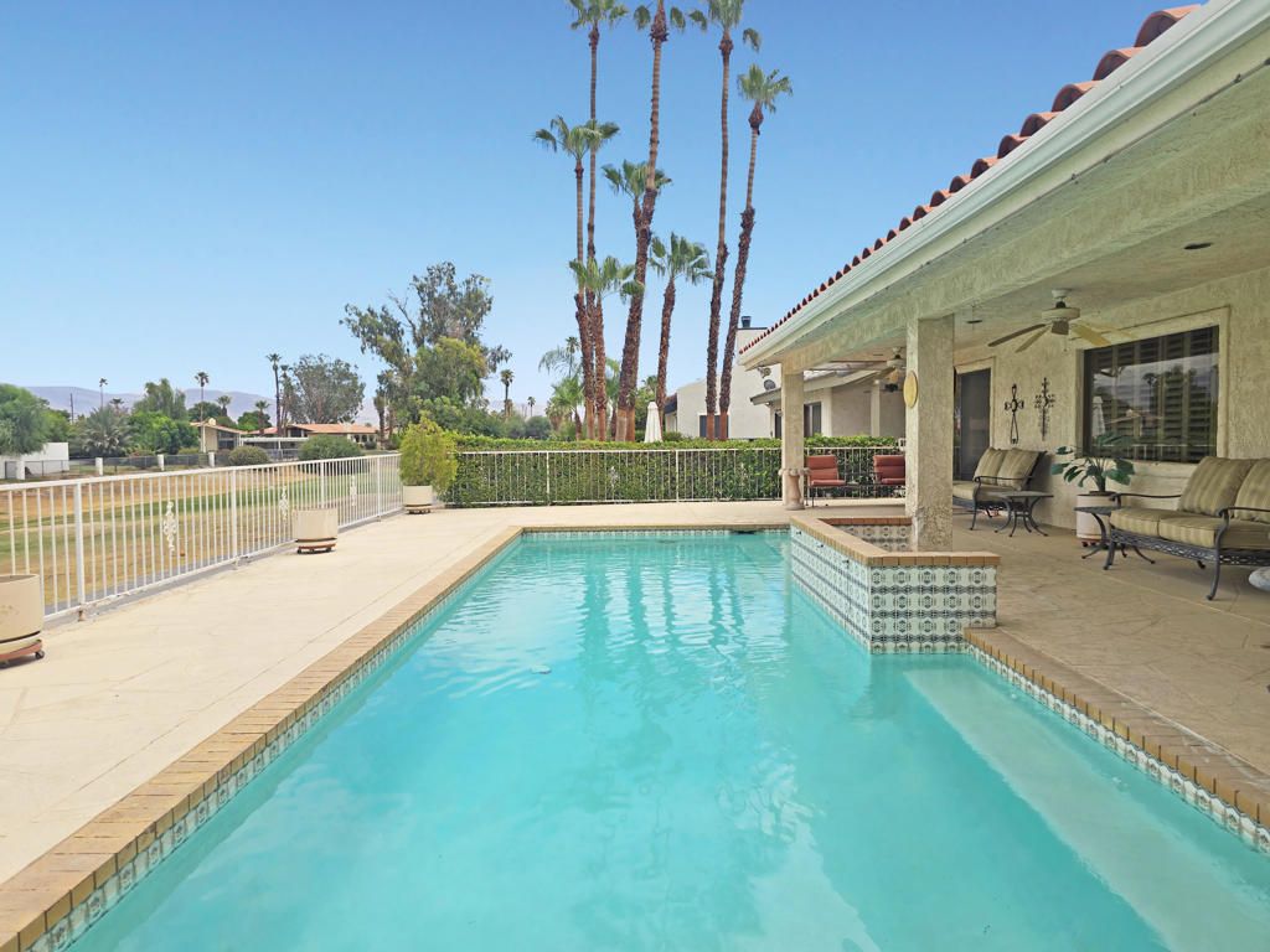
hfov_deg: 73.9
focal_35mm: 23
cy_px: 476
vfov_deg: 58.9
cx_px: 635
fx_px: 844
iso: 12
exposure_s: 1/934
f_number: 1.7
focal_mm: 6.3
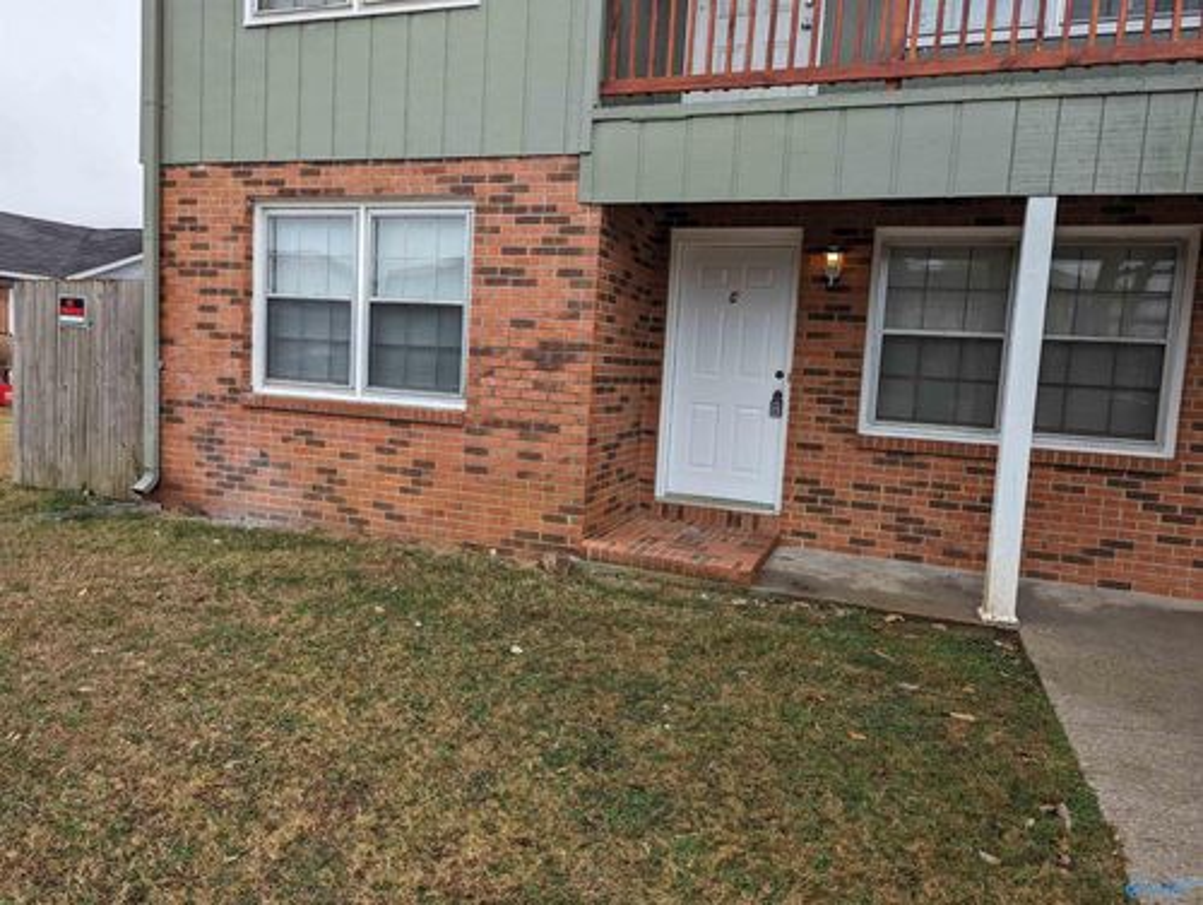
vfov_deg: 56.9
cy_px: 452
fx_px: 835
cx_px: 602
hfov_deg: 71.5
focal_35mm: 24
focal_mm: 6.81
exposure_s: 1/612
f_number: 1.85
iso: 39
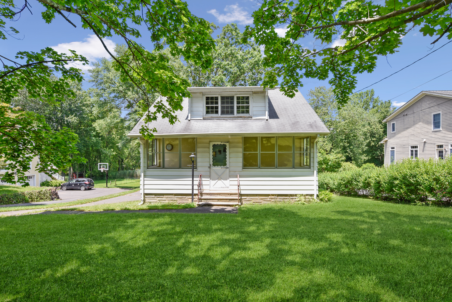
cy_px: 151
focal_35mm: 18
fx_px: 226
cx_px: 226
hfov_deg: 90.0
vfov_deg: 67.4
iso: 200
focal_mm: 12
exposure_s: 1/125
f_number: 8
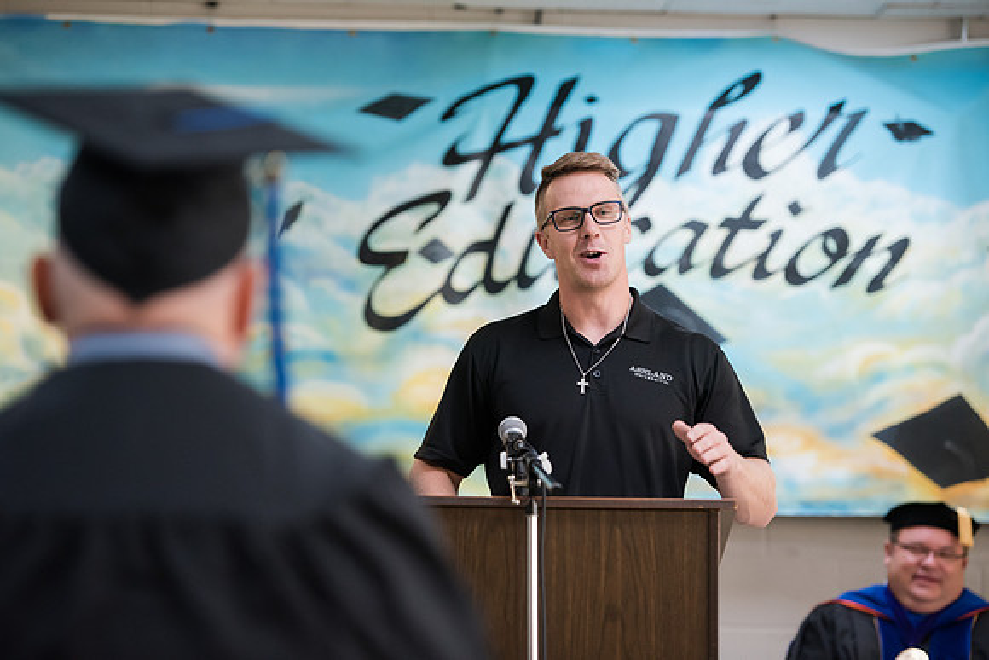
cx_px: 494
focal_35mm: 122
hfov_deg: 16.8
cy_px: 330
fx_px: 3352
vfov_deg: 11.2
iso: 3200
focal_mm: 122
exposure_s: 1/200
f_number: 3.2
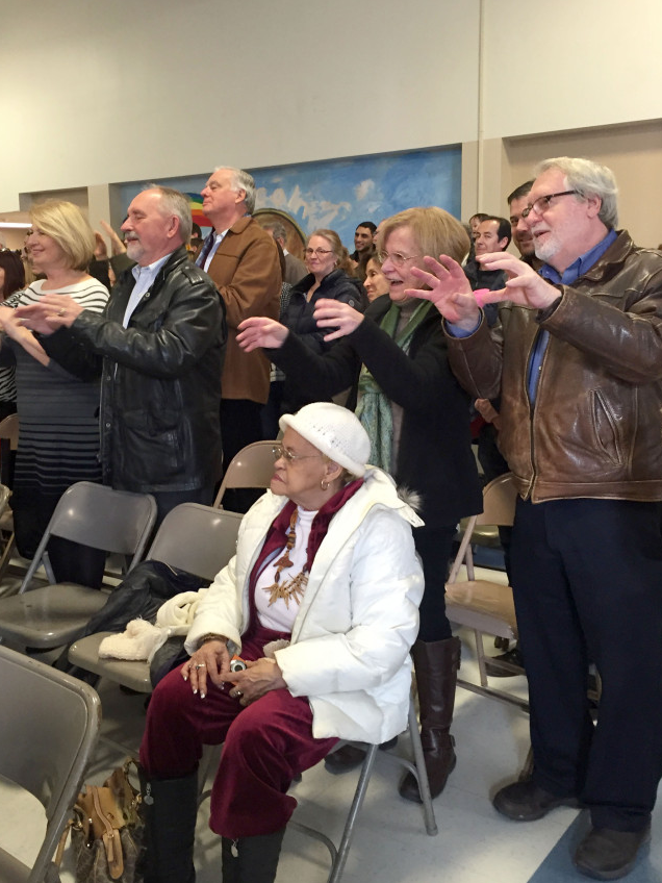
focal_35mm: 35
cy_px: 381
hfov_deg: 40.6
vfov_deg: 52.5
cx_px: 277
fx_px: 892
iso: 125
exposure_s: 1/30
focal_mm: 4.15
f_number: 2.2
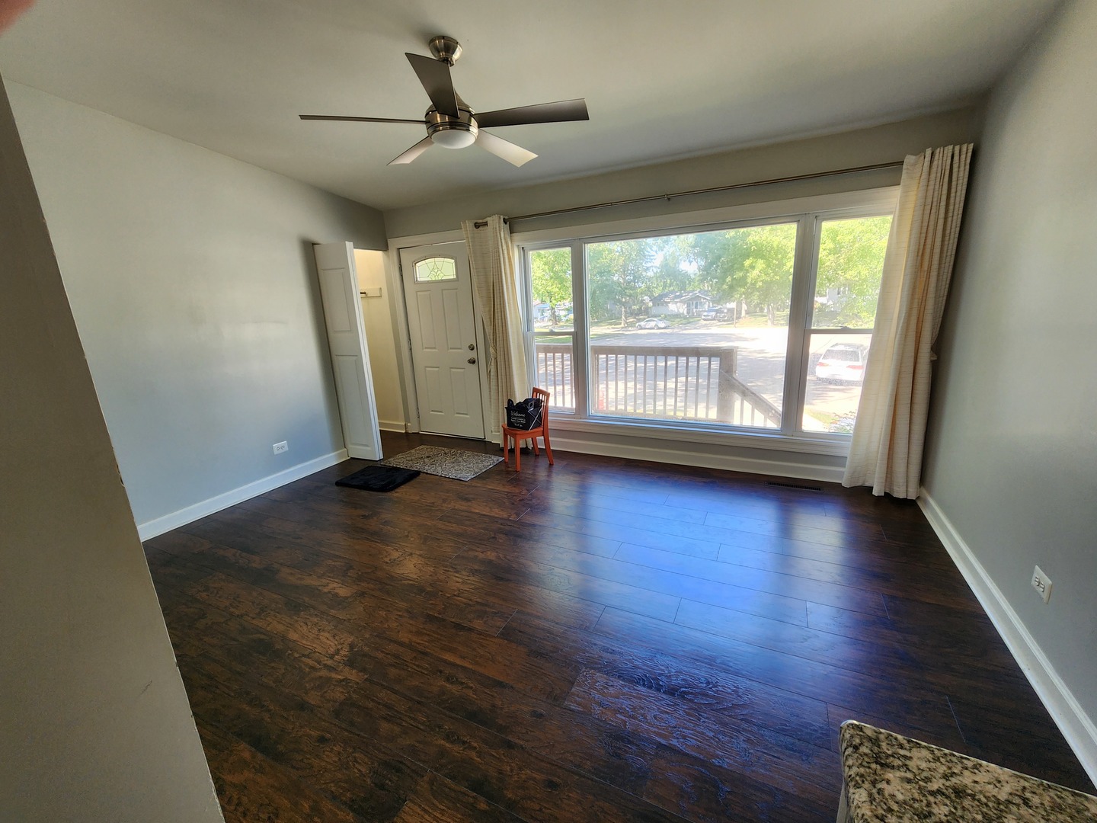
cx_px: 548
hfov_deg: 106.2
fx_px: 412
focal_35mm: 13
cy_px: 412
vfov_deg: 89.9
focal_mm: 2.2
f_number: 2.2
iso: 125
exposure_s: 1/60
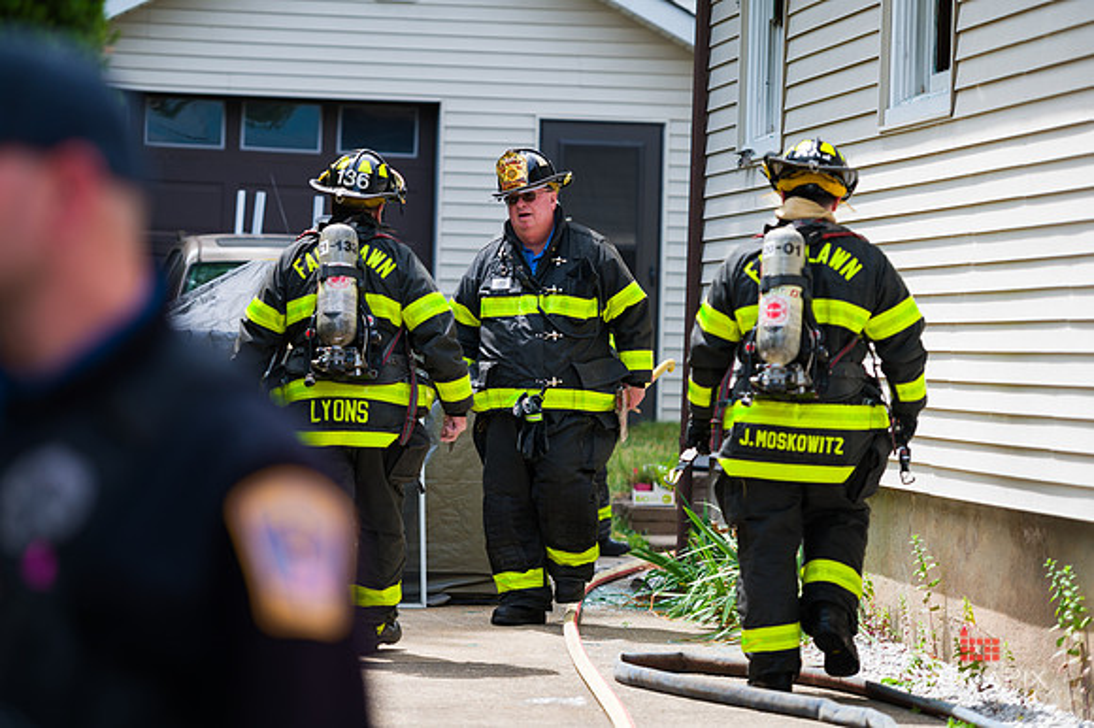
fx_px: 4100
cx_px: 547
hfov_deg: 15.2
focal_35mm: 135
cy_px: 364
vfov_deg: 10.1
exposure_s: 1/1250
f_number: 3.2
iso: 200
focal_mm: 135
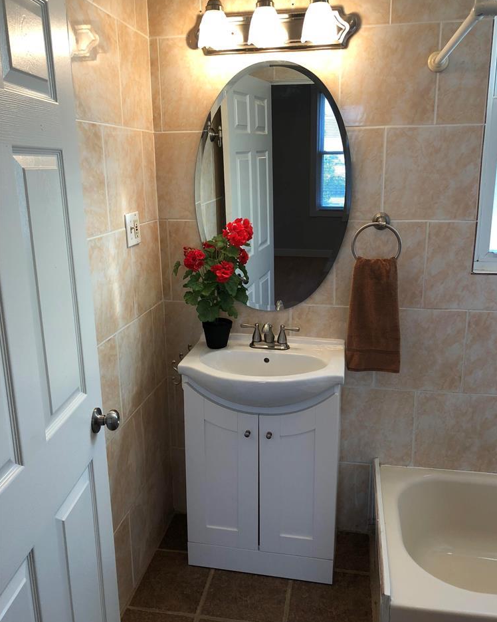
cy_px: 301
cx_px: 253
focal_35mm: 31
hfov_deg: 47.1
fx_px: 570
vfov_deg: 57.2
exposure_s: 1/40
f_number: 1.8
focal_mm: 3.99
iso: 25
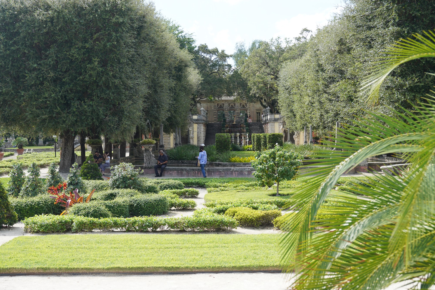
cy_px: 145
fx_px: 592
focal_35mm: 49
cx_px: 218
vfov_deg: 27.5
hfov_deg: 40.3
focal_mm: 49
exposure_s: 1/100
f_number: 8
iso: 100
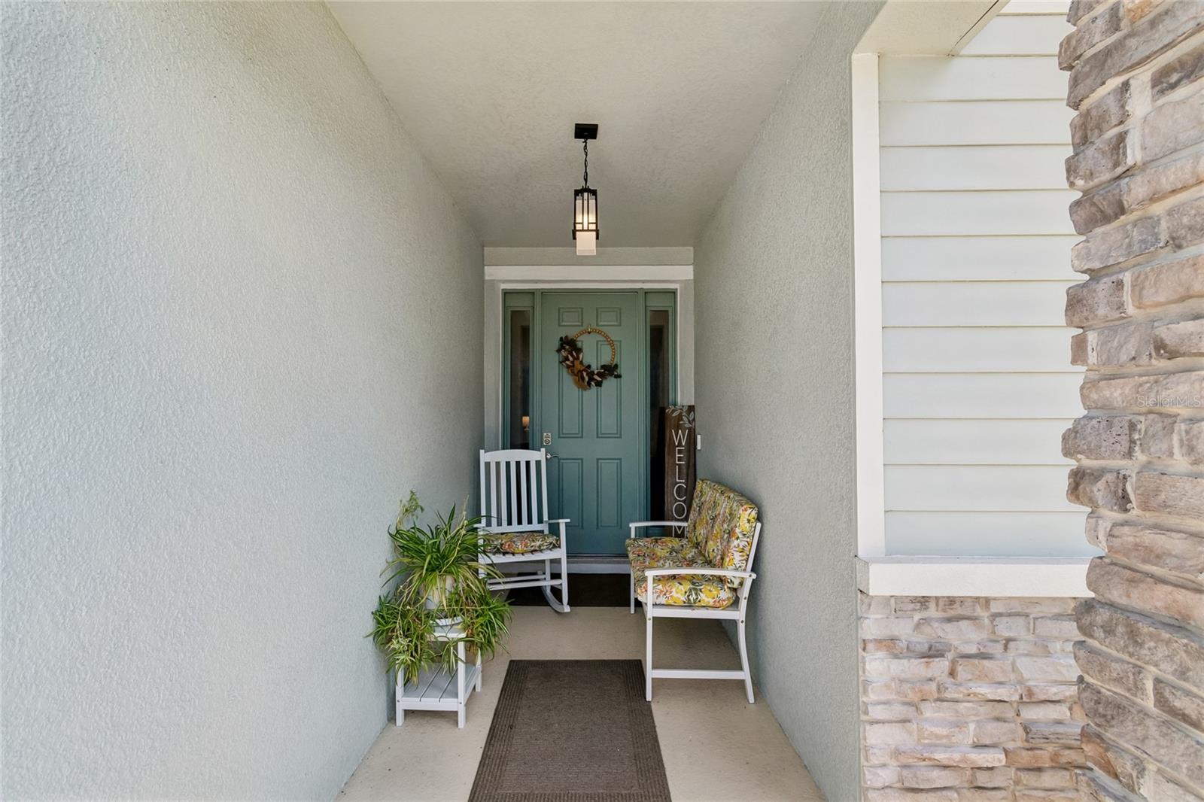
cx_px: 602
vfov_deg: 77.3
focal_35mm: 15
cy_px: 401
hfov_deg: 100.4
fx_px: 502
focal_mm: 10
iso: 100
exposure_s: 1/160
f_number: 7.1
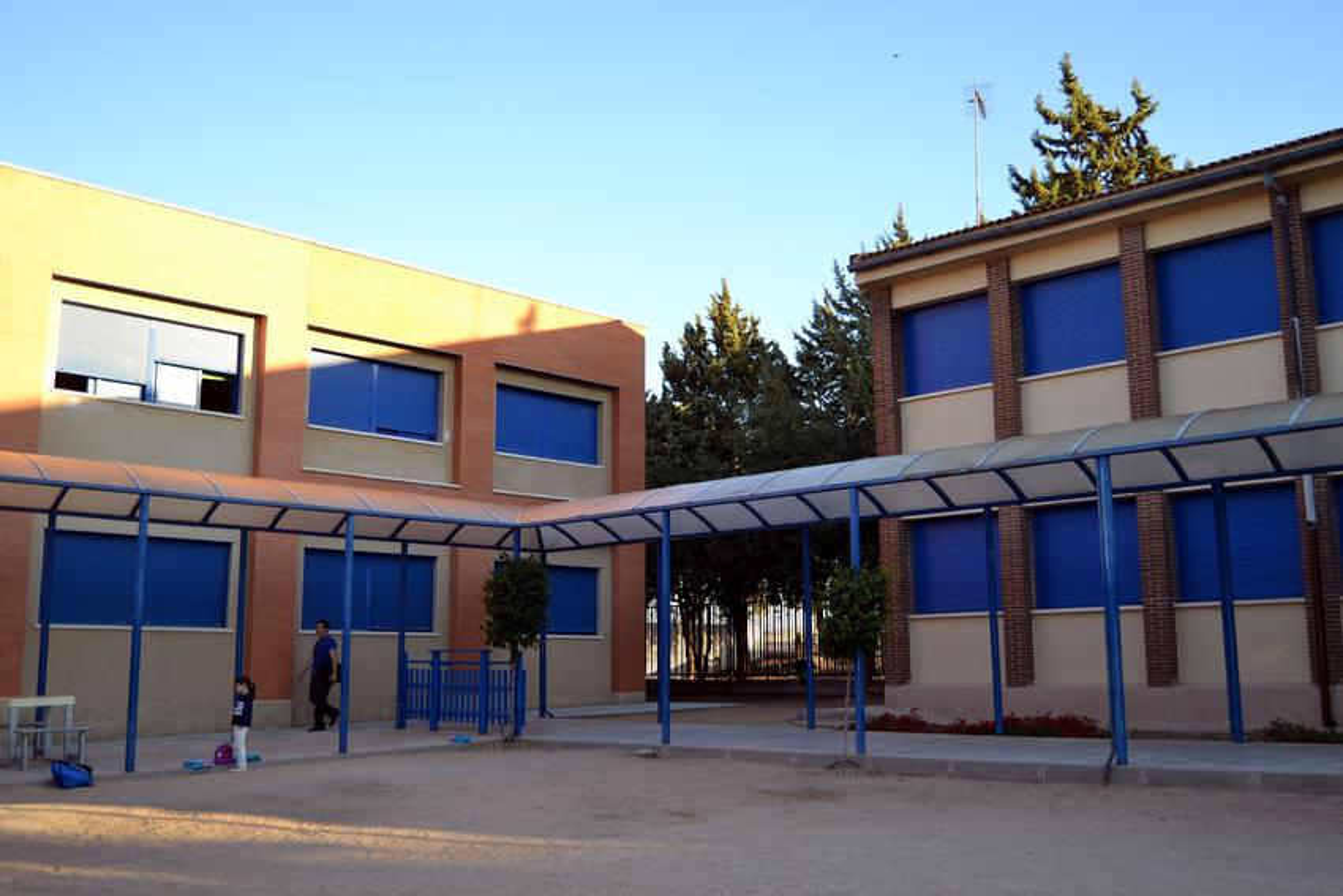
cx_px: 672
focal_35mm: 33
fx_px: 1231
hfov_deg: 57.2
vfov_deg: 40.0
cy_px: 448
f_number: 4
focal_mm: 22
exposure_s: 1/160
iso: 100
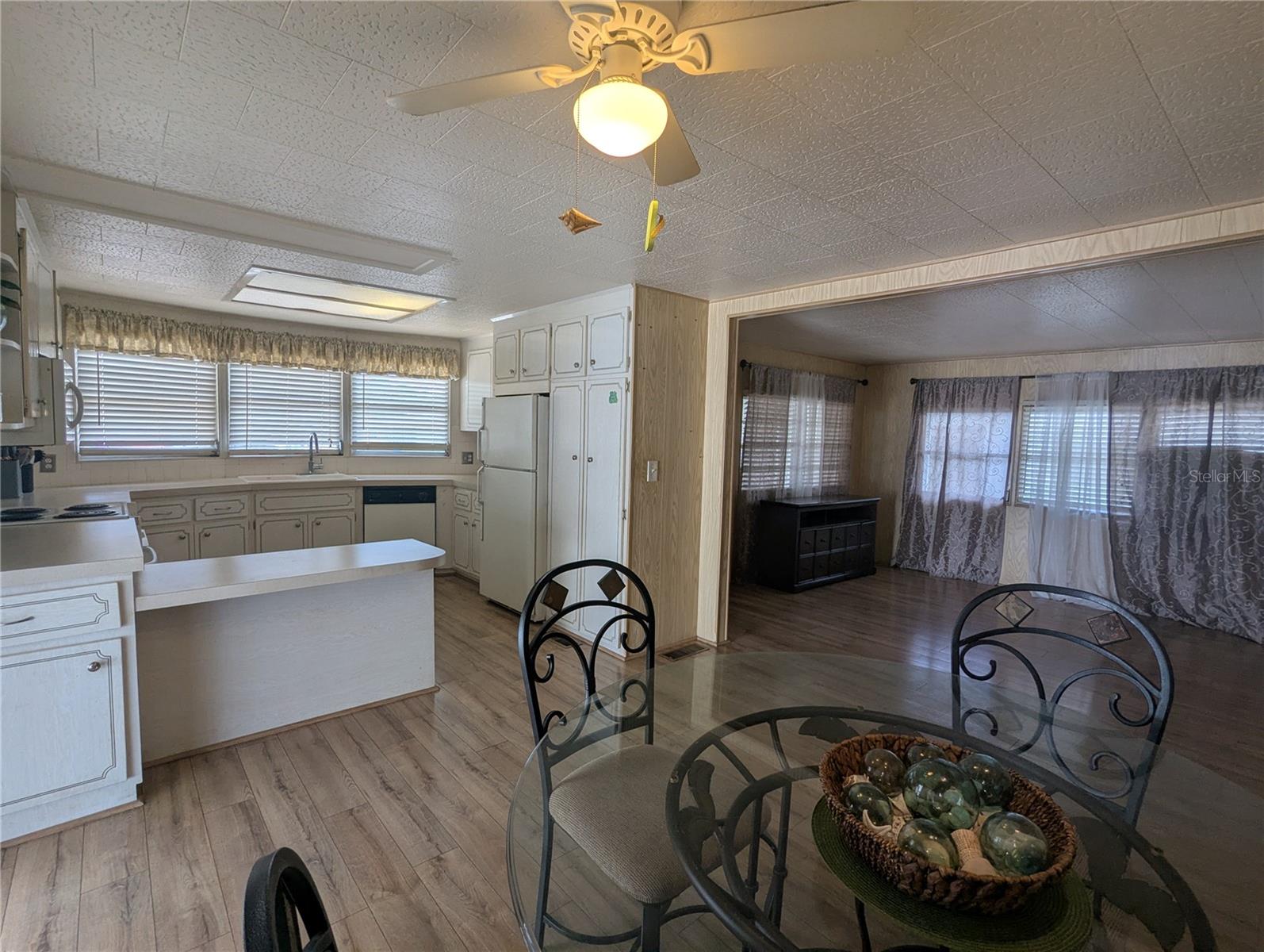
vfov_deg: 78.2
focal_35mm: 16
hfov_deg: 94.4
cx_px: 632
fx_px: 585
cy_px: 476
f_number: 2.2
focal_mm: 2.35
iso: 71
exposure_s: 1/120
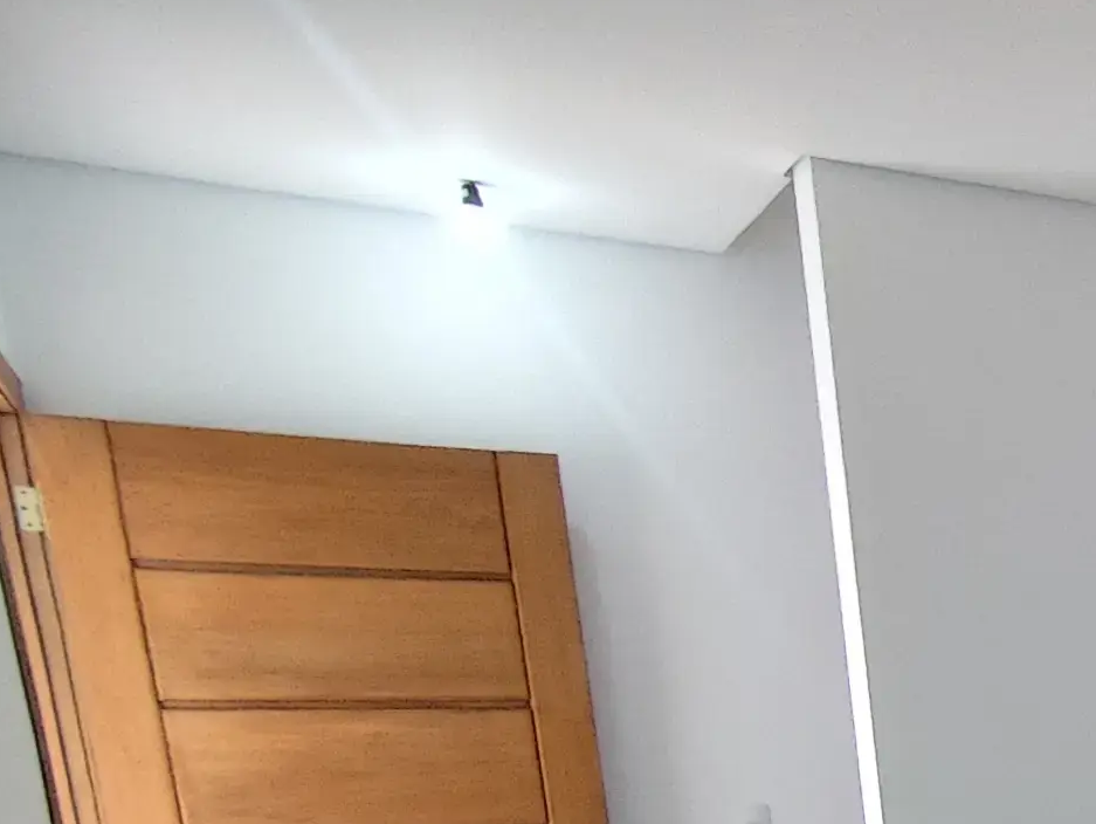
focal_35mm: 56
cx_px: 1835
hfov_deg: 23.3
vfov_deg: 23.1
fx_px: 1774
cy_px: 1078
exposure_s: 1/60
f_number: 2.2
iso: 125
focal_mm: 1.65
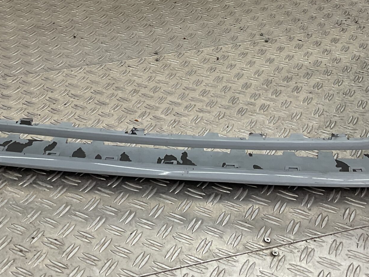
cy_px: 36
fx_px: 640
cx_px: 160
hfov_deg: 32.1
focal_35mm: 60
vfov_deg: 23.9
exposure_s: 1/124
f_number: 1.8
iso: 16
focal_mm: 3
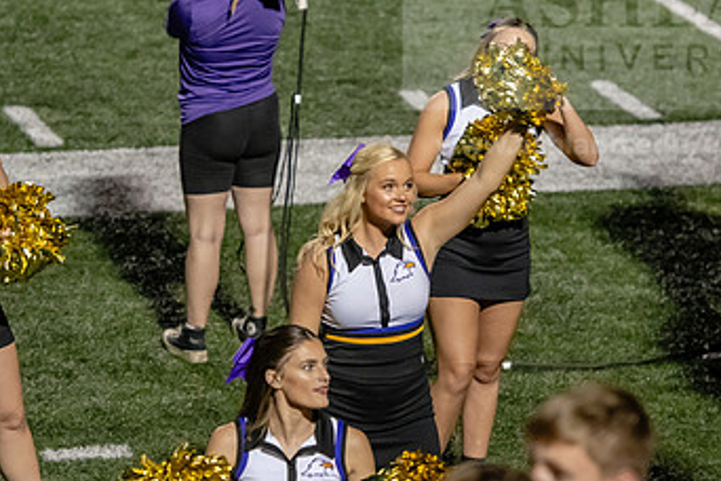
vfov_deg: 6.0
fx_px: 4586
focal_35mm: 229
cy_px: 189
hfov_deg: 9.0
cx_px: 339
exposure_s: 1/500
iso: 4000
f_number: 3.5
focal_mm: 135
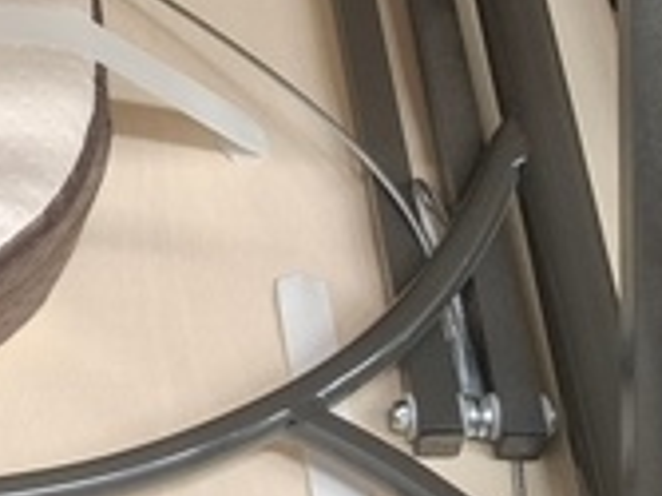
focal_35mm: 110
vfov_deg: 13.3
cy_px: -4
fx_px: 2102
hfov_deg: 17.2
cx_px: -107
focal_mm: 5.54
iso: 200
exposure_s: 1/50
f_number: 1.8
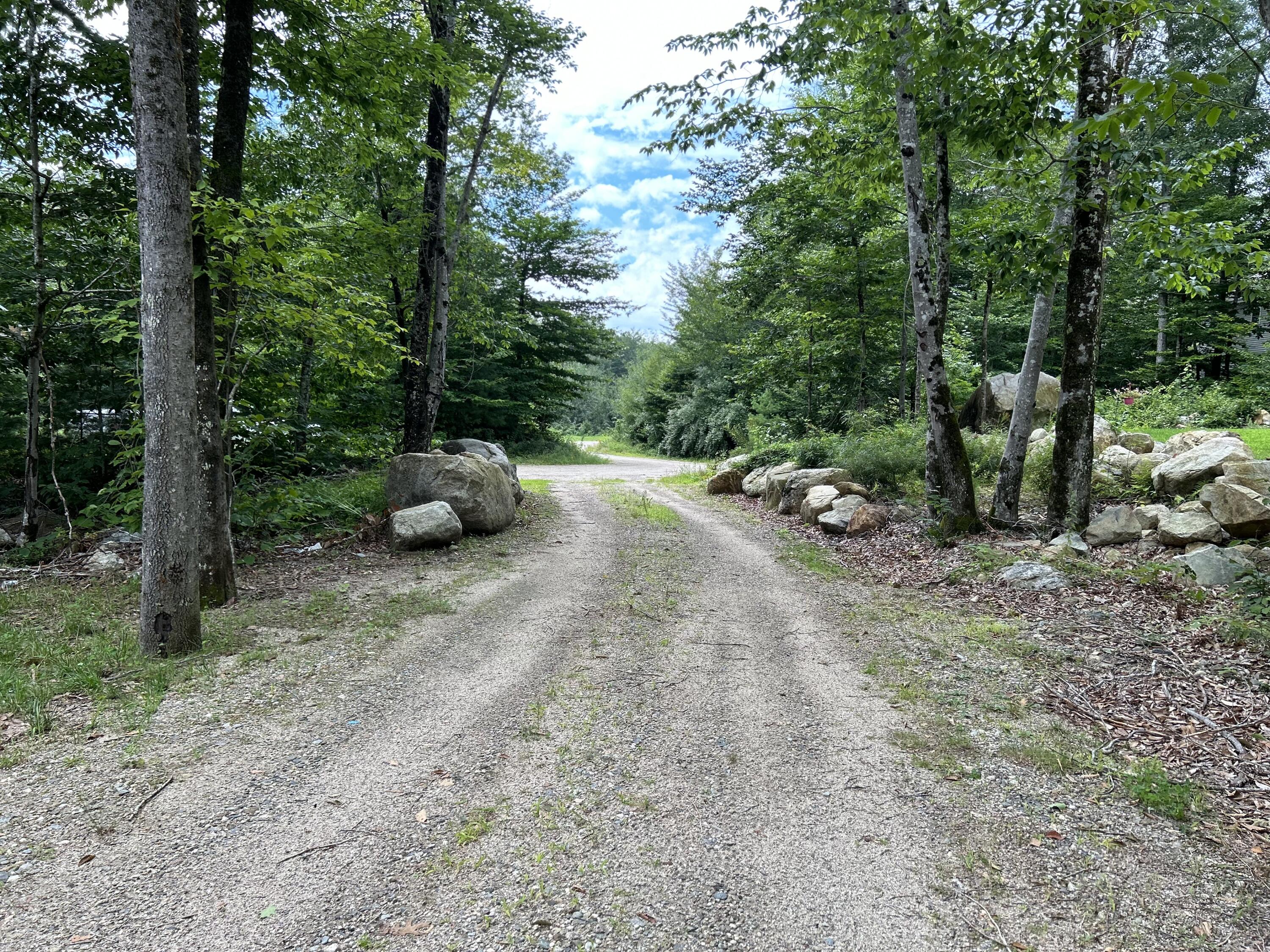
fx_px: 954
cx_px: 635
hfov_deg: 67.3
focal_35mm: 26
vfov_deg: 53.1
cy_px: 476
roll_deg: -2.3
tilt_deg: -4.5
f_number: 1.5
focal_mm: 5.7
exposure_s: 1/718
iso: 50
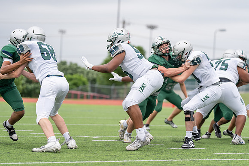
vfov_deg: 10.0
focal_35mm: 137
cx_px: 124
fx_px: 949
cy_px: 83
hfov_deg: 15.0
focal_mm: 134
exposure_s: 1/1250
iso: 250
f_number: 2.8
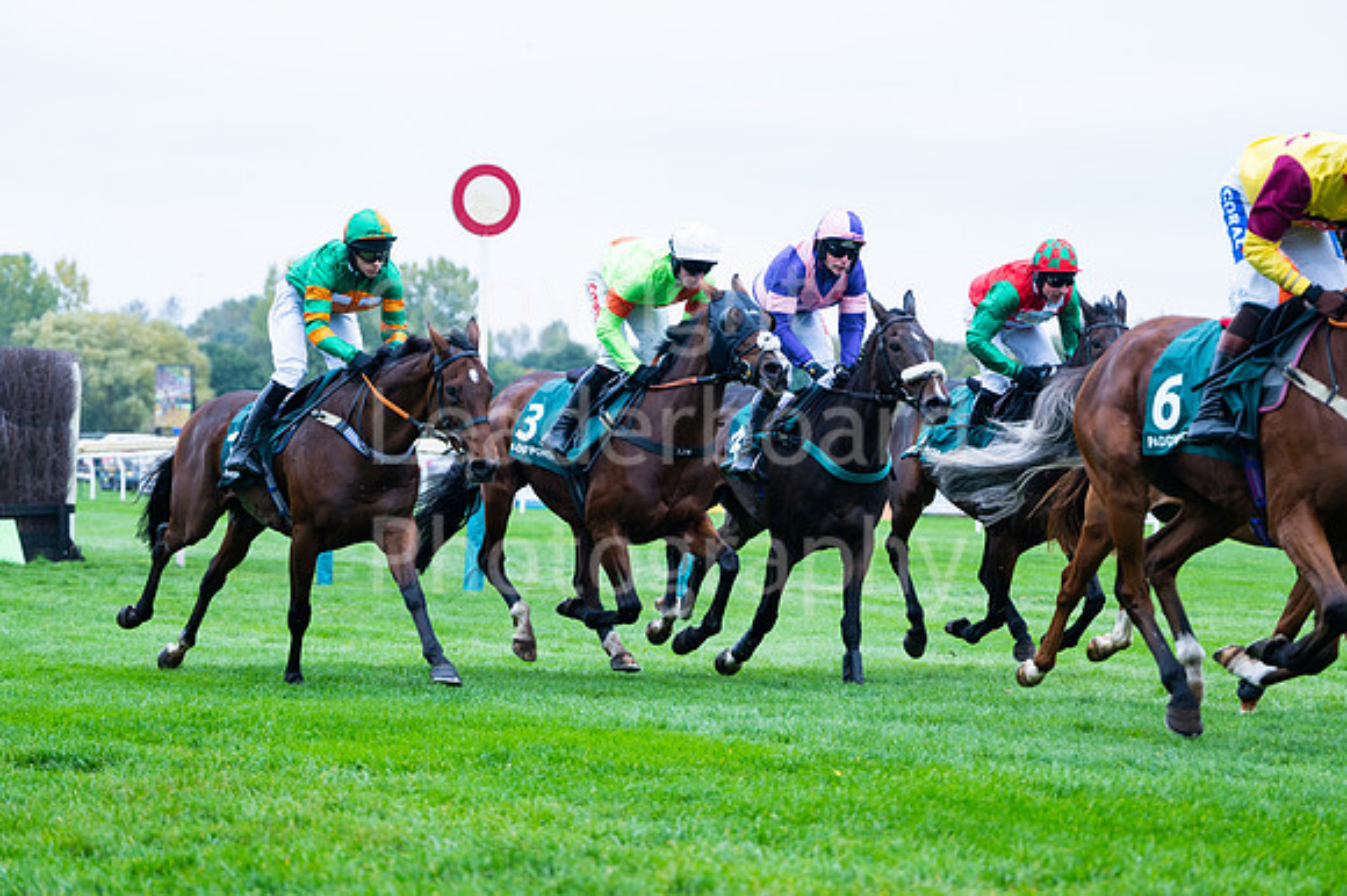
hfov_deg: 18.6
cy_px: 448
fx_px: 4113
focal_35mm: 110
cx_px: 674
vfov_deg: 12.4
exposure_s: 1/1000
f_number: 4
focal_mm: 110
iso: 500
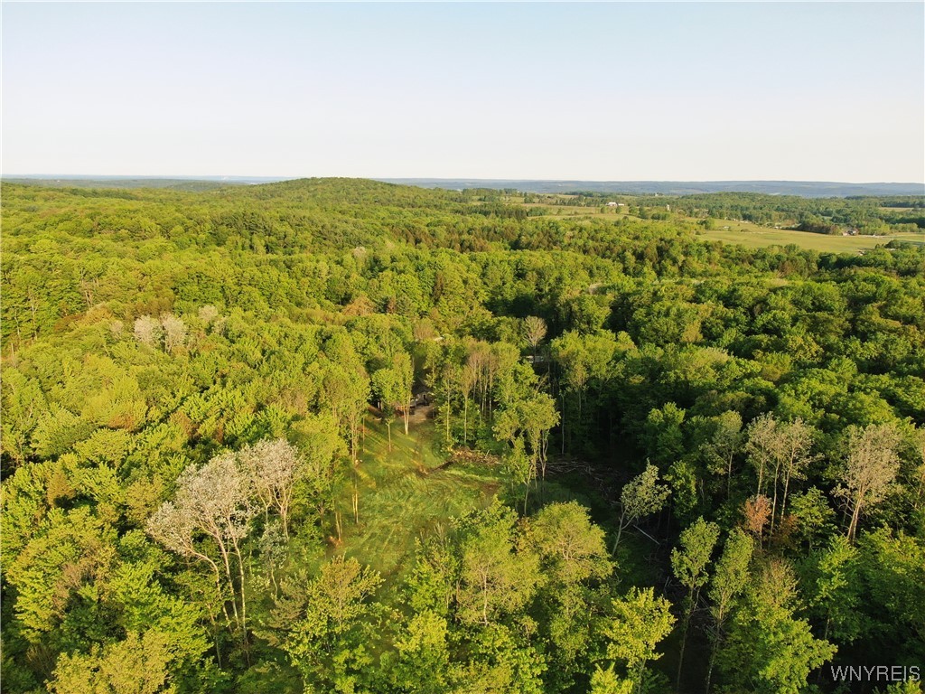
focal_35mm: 24
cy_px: 347
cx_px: 462
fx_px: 641
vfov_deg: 56.8
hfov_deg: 71.6
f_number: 2.8
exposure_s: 1/667
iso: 100
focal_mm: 4.39
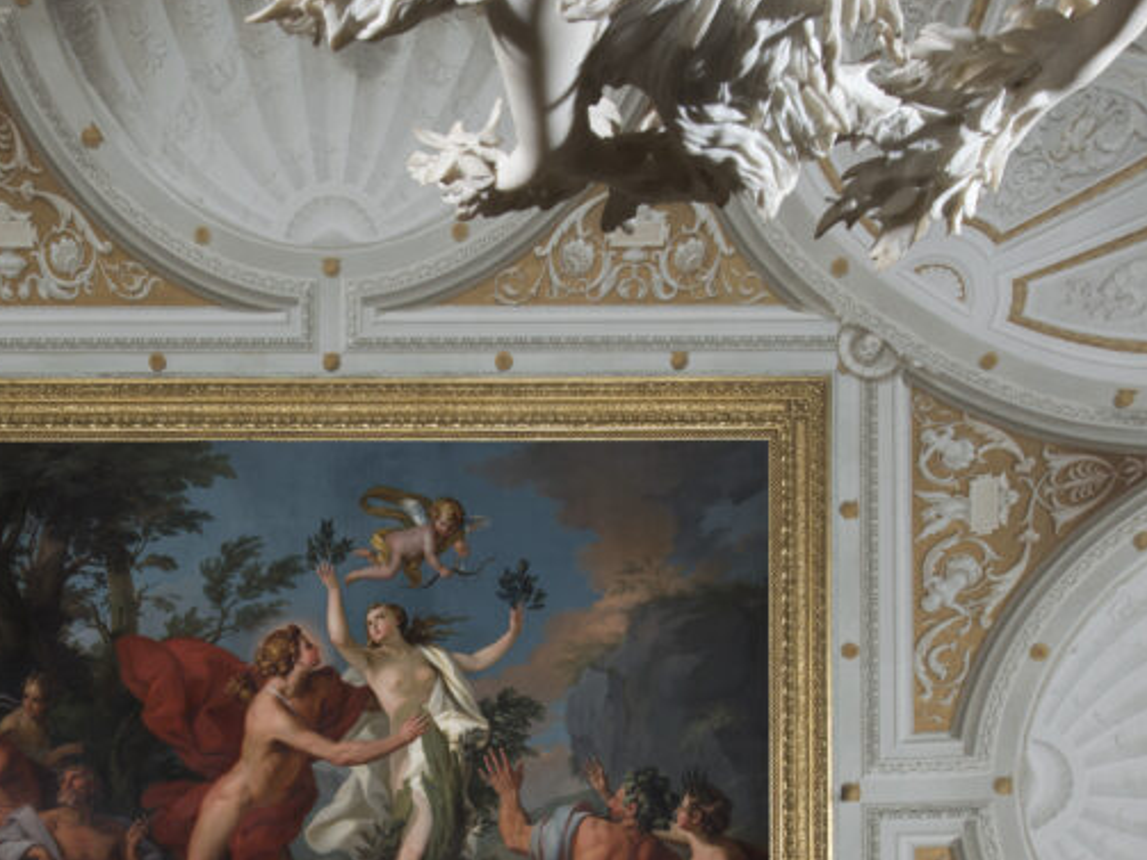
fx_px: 1557
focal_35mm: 47
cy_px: 729
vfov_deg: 29.9
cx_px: 331
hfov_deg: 39.7
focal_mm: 24
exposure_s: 1/160
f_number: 10
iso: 100
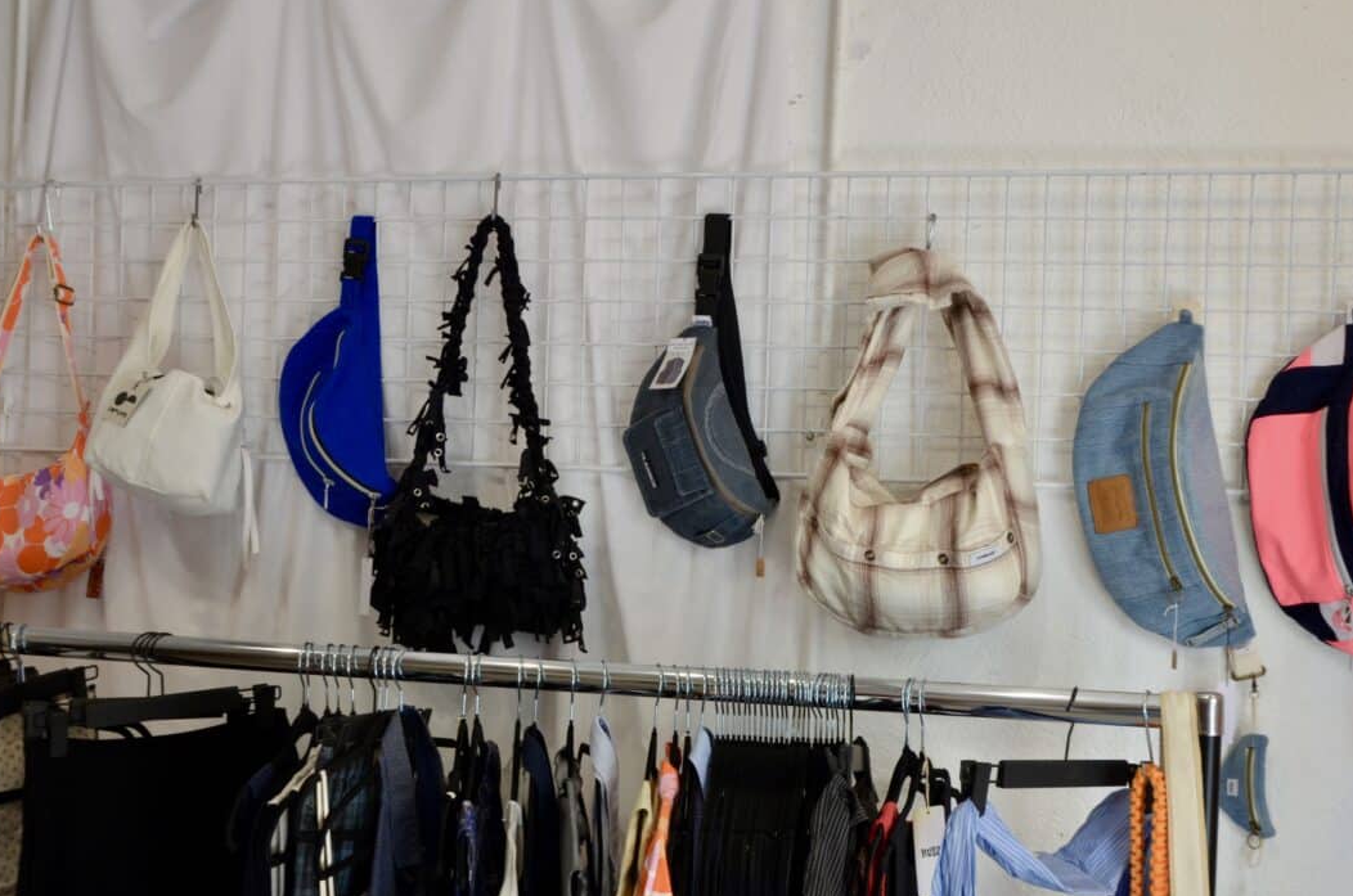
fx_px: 1711
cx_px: 662
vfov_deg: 29.3
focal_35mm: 46
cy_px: 521
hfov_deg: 43.2
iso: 400
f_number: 9
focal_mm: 25
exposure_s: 1/30
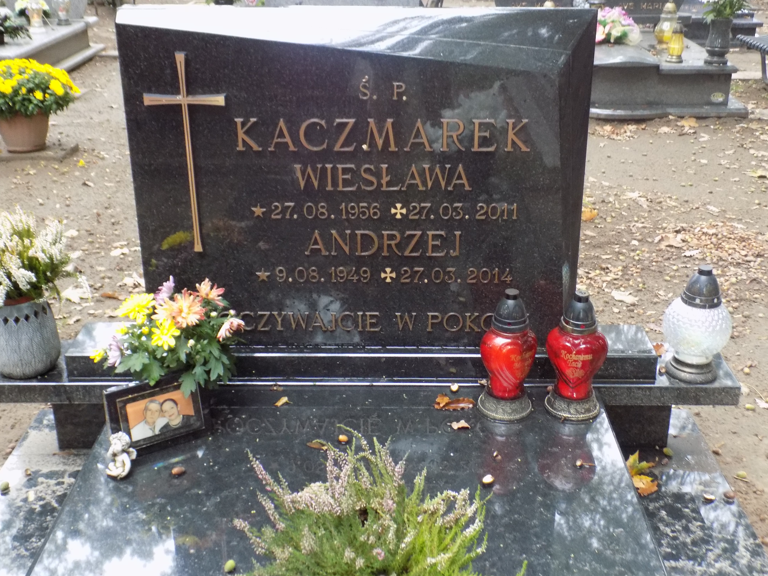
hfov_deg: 45.8
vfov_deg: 35.1
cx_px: 384
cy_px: 288
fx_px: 910
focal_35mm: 41
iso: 400
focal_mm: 7.3
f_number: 3.6
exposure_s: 1/13
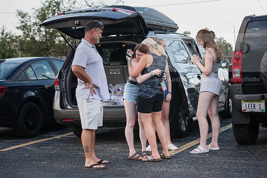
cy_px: 89
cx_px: 134
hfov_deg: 24.8
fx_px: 608
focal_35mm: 82
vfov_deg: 16.7
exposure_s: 1/320
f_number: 5
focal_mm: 82
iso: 640
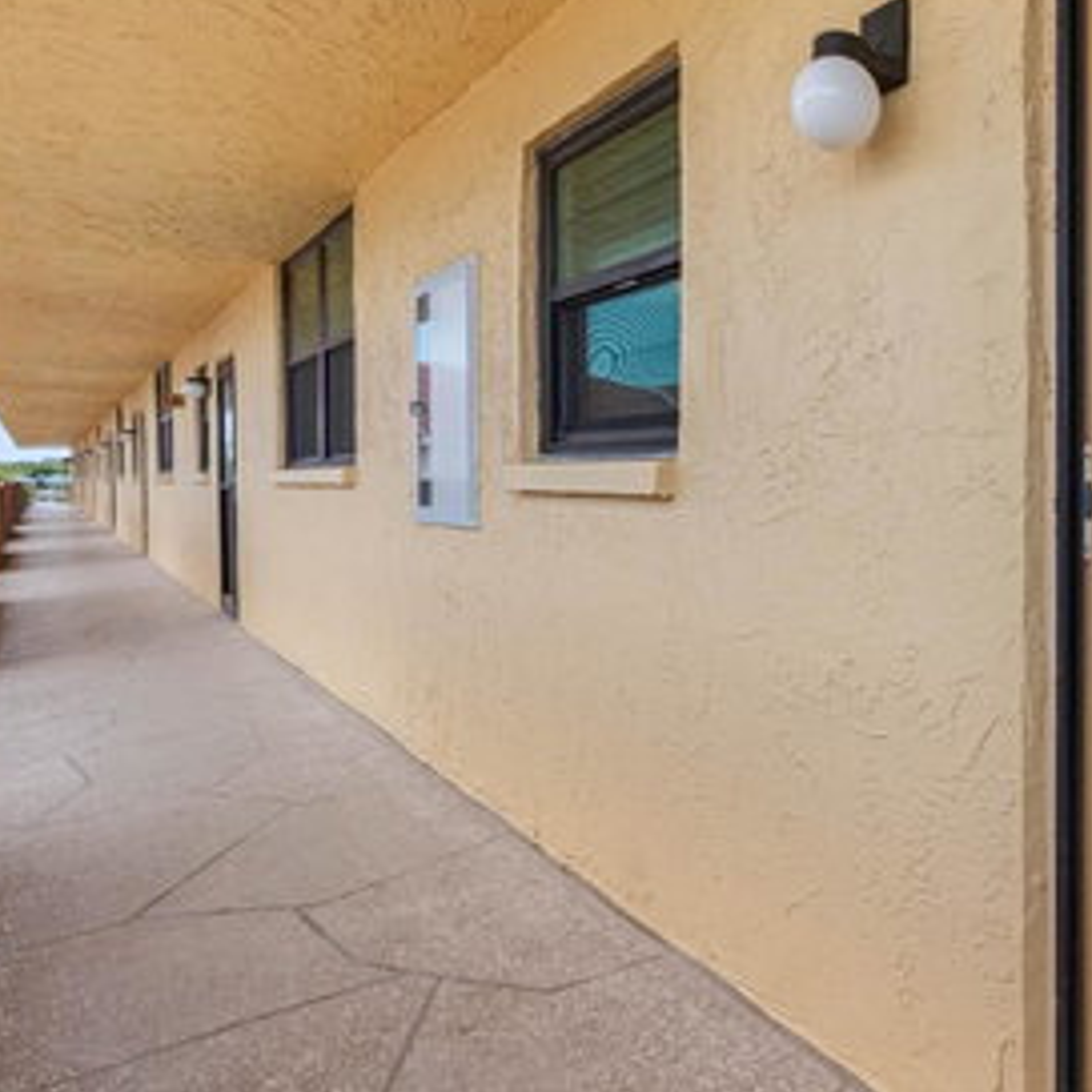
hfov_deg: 58.4
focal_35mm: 24
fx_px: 857
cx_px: 919
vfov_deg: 64.6
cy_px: 458
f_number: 11
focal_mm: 16
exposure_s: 1/2500
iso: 1600
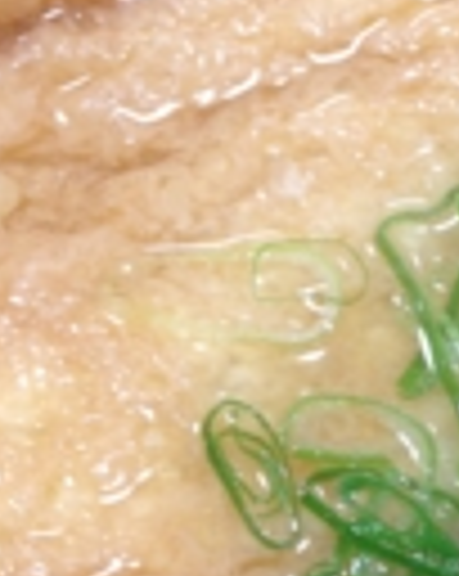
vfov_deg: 17.9
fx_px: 1821
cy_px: 171
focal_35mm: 107
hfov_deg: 14.2
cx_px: 405
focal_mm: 4.28
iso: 64
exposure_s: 1/20
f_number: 2.4
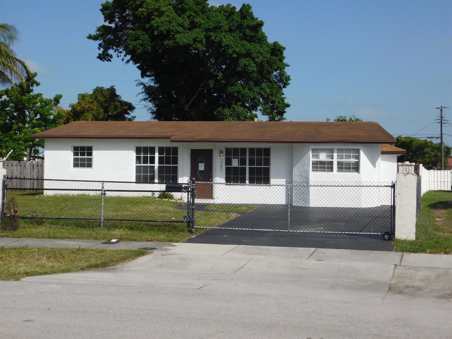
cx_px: 226
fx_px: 588
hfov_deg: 42.1
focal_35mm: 45
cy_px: 170
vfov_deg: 32.2
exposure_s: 1/500
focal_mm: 8
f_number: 7.4
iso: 125
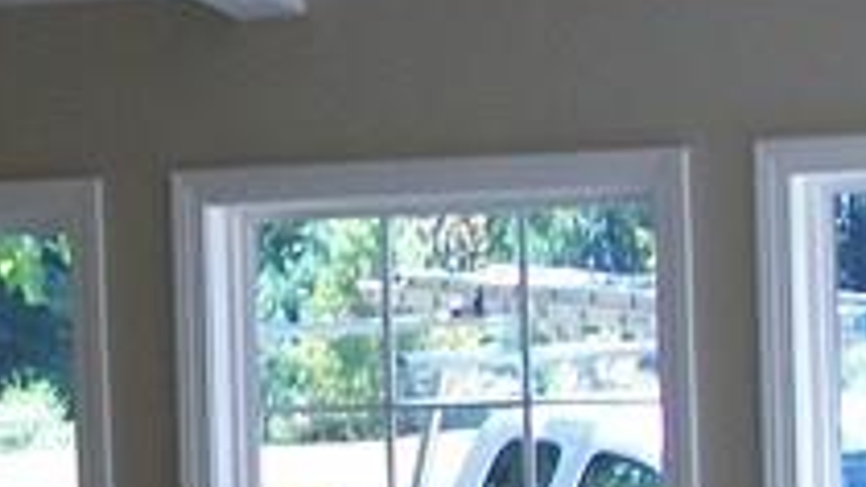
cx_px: -478
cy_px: 417
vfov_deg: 6.3
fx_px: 4385
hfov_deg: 10.8
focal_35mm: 191
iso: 64
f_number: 2.7
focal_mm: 6
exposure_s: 1/80
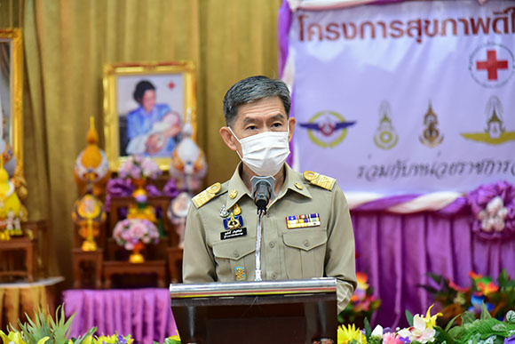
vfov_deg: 11.4
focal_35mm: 120
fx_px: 1717
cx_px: 258
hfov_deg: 17.1
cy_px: 172
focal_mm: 120
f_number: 4
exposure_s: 1/250
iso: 8000
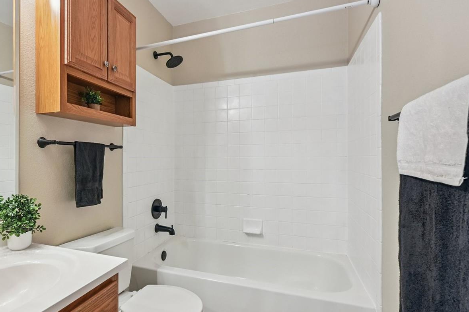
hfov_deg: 86.1
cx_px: 193
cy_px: 165
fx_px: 247
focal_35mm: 19
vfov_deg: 64.5
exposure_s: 1/5
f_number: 10
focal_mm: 14
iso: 400
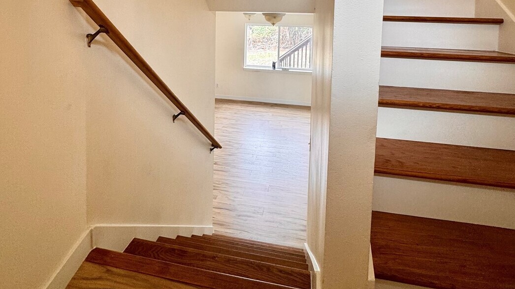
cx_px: 250
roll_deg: -1.4
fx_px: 287
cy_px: 31
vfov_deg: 48.2
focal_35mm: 21
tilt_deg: -3.5
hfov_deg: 83.8
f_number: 2.2
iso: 125
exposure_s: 1/120
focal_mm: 2.22
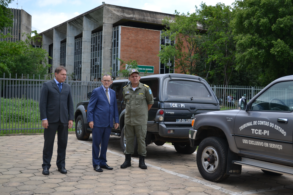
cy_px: 98
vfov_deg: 29.9
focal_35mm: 45
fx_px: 366
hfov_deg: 43.6
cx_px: 146
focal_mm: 30
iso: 400
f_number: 4.5
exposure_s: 1/1600
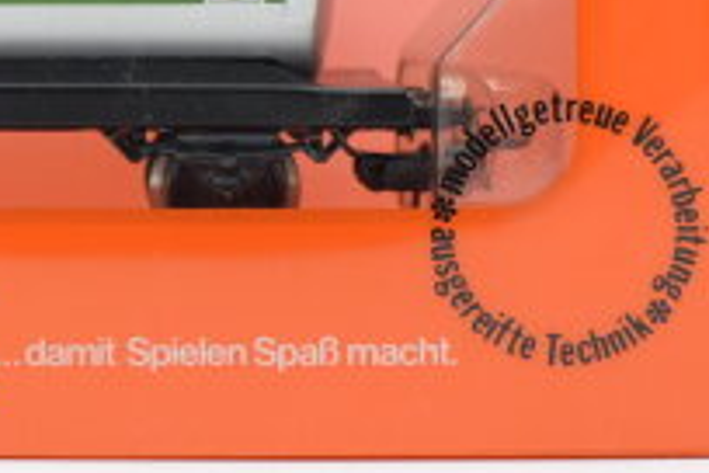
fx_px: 3042
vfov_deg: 8.8
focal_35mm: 154
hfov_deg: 13.1
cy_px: 30
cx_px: -56
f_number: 8
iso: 400
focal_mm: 35
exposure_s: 1/160
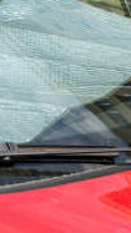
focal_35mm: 192
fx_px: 1187
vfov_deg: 11.2
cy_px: 50
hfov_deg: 6.3
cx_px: -36
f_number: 6.3
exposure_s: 1/320
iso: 100
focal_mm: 56
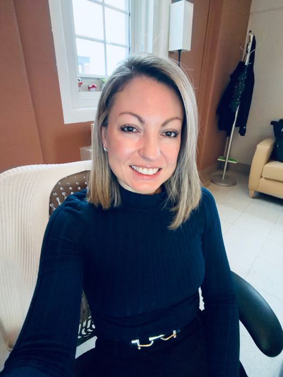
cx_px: 142
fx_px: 207
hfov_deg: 68.7
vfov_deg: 84.7
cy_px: 188
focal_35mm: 19
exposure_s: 1/24
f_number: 1.9
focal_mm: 2.71
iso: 640
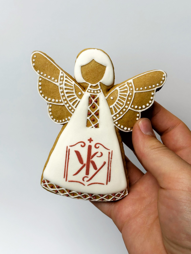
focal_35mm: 48
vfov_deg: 39.7
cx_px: 96
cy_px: 127
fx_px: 353
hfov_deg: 30.3
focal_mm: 6.86
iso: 64
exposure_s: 1/541
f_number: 1.78
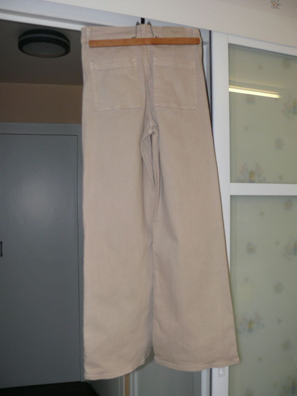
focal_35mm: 37
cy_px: 198
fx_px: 423
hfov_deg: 38.7
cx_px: 148
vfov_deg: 50.1
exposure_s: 1/30
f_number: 2.8
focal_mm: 7.9
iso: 100
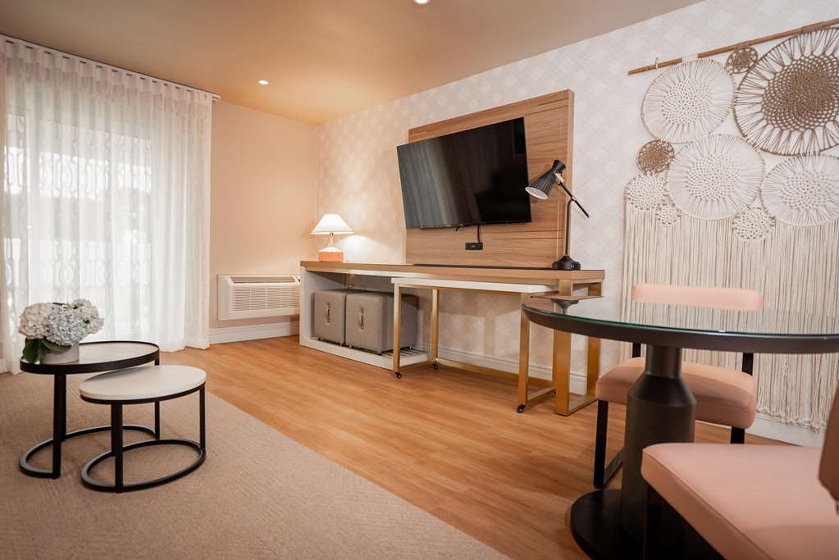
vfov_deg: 64.6
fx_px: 443
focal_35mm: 19
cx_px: 420
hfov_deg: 86.9
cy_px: 280
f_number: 4
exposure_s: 1/60
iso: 1000
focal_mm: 19
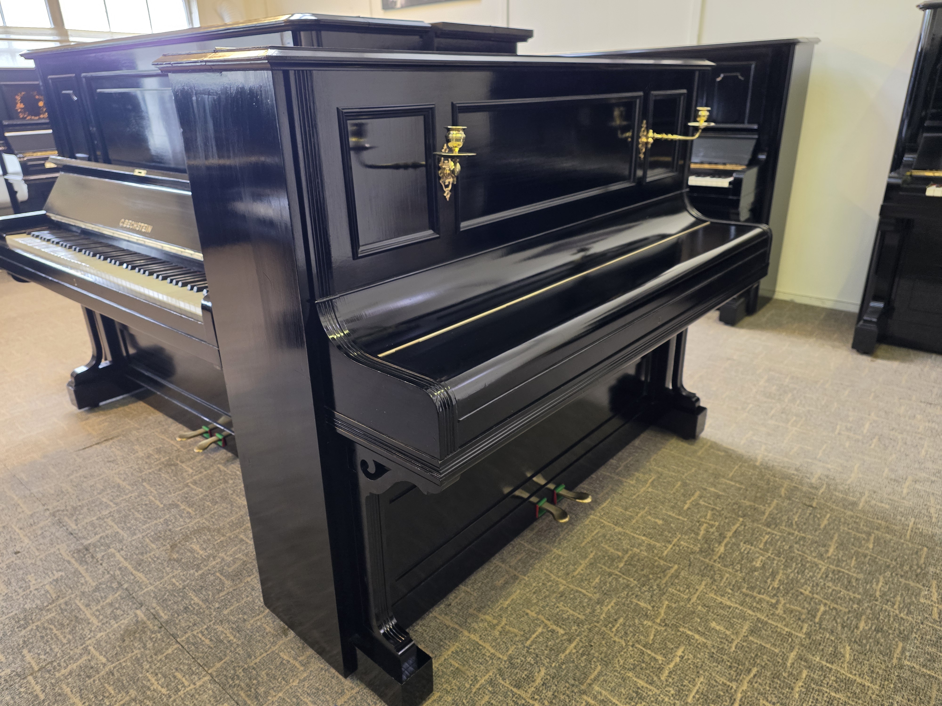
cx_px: 471
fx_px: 626
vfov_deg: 58.9
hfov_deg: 73.9
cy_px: 353
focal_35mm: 23
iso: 250
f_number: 1.7
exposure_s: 1/100
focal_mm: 6.25
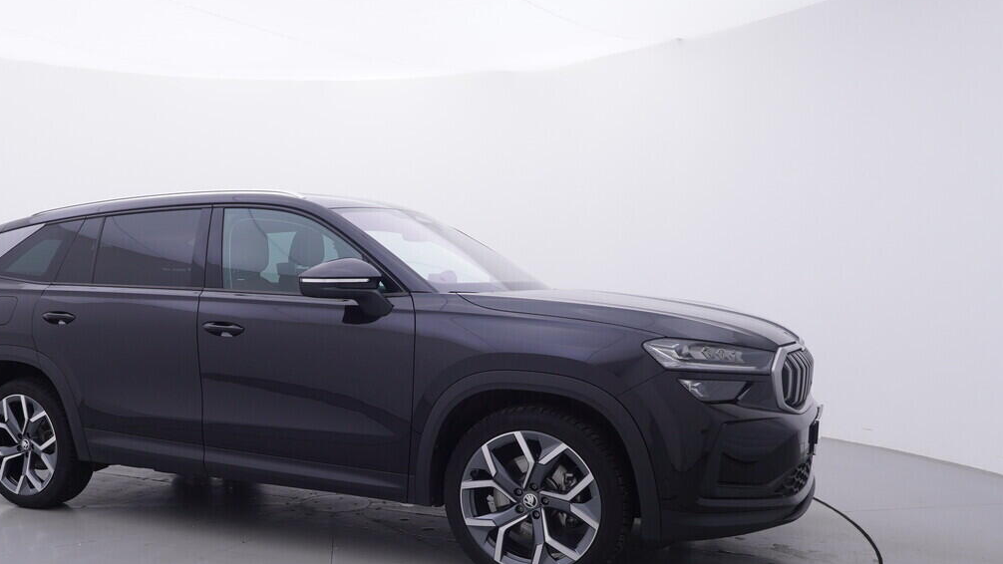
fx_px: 898
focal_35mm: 34
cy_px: 385
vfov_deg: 34.5
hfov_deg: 57.1
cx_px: 336
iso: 200
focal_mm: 15
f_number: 5
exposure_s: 1/80
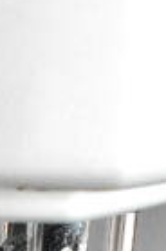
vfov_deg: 7.2
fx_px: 1925
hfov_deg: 4.8
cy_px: 468
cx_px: -184
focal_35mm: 277
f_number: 4.2
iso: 4000
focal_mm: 28
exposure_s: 1/50
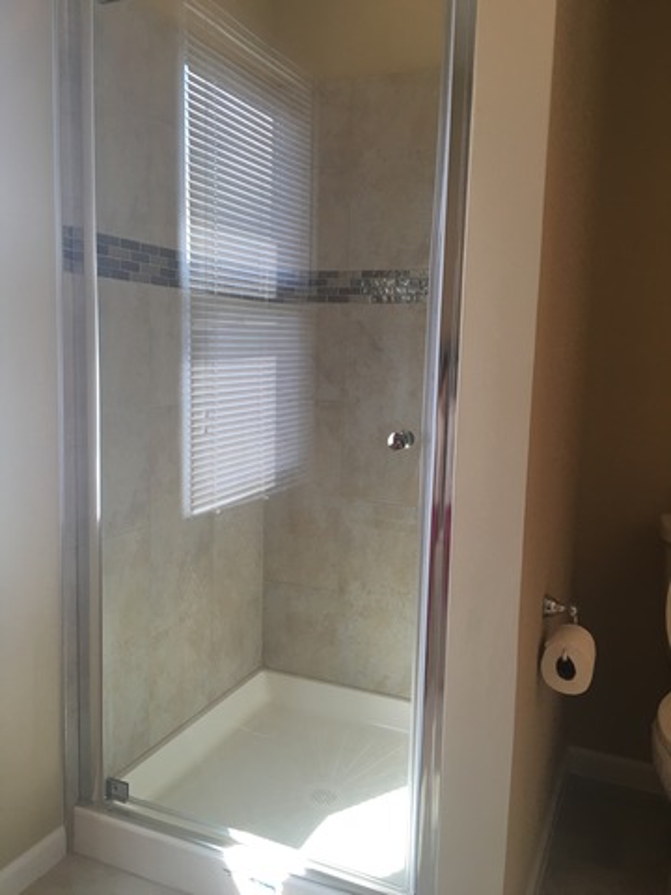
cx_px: 336
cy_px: 448
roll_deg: -2.2
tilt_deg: -6.5
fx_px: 750
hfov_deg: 48.2
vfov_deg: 61.7
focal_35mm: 29
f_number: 2.2
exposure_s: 1/30
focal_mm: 4.15
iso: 25
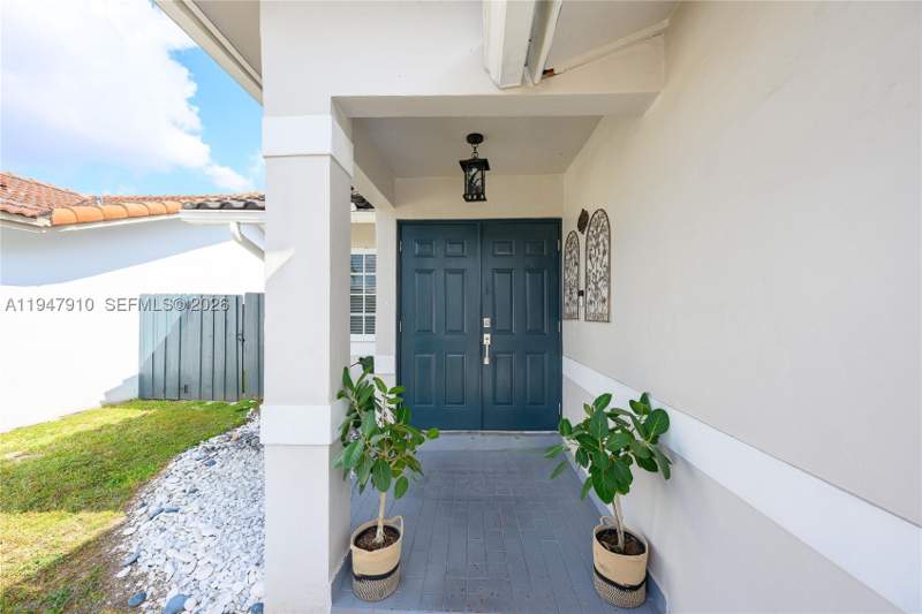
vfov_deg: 81.2
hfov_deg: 104.3
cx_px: 461
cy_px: 307
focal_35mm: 14
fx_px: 358
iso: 125
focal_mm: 14
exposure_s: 1/320
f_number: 6.3
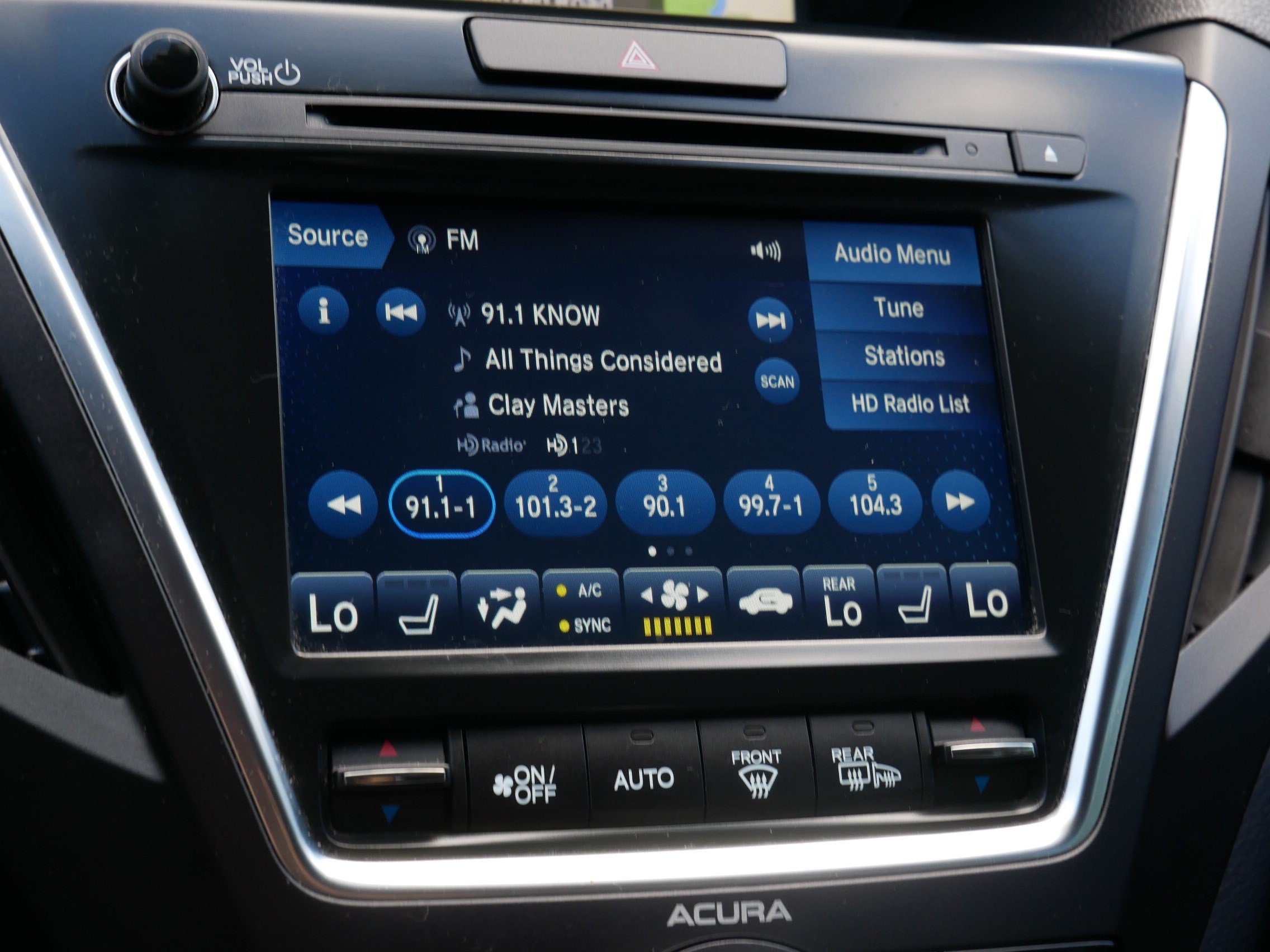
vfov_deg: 26.1
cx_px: 635
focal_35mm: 56
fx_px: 2055
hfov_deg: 34.3
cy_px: 476
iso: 250
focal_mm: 28
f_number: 4.7
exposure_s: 1/60
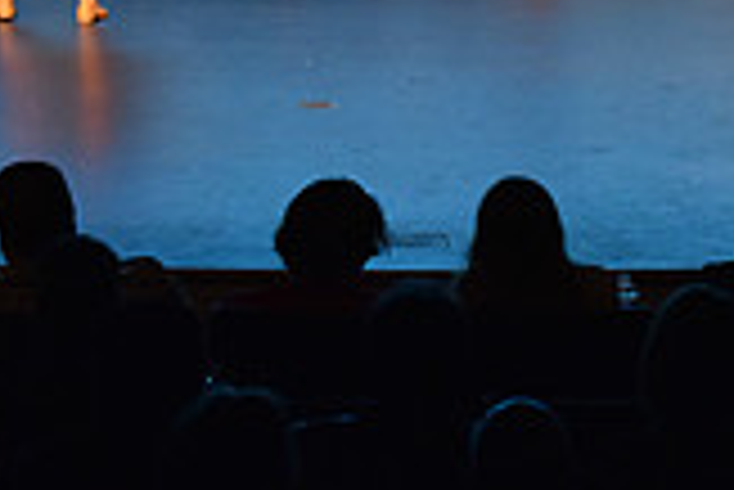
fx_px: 5081
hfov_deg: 8.3
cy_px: -173
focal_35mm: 249
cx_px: 207
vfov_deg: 5.5
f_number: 4
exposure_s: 1/125
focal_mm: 70
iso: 2000
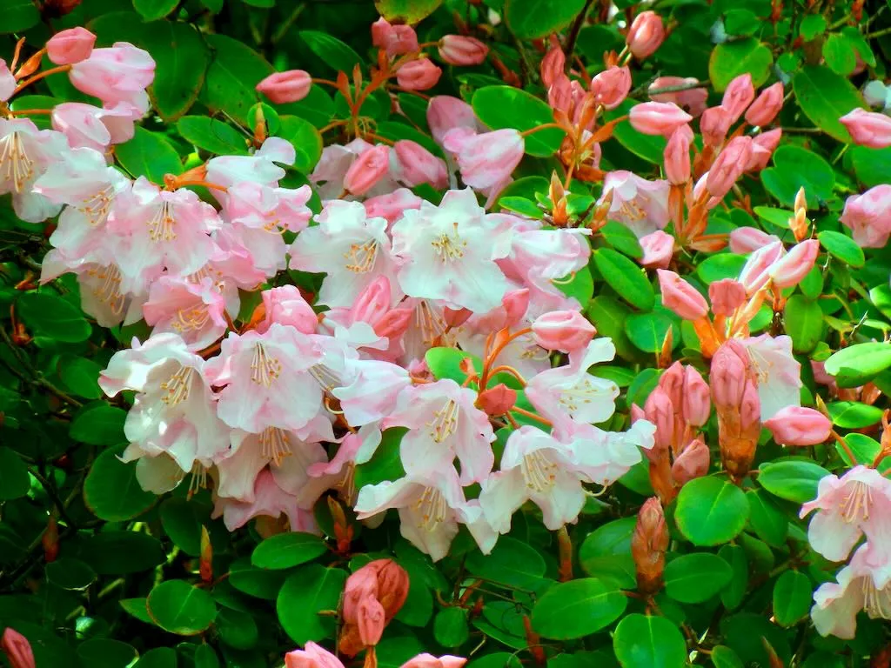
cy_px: 334
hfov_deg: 7.6
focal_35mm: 262
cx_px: 446
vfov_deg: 5.7
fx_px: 6744
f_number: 5.1
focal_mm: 47.2
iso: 160
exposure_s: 1/262
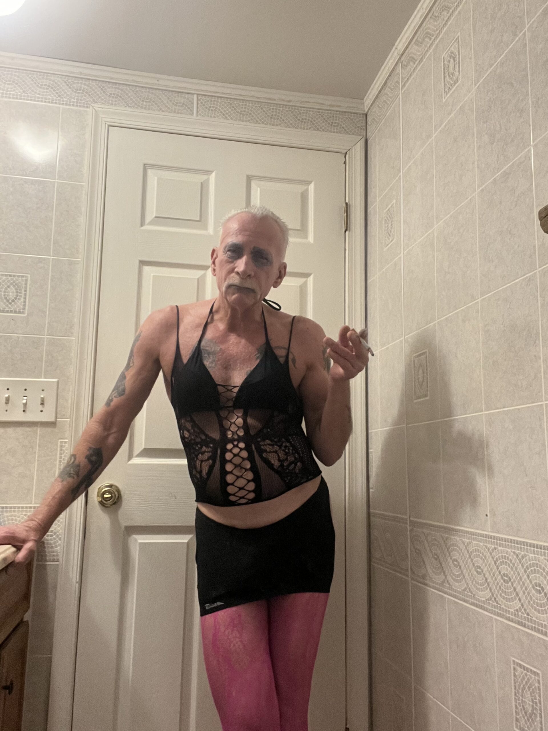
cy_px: 366
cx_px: 274
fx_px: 633
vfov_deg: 60.0
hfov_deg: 46.8
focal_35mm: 30
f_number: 2.2
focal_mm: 2.71
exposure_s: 1/40
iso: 400
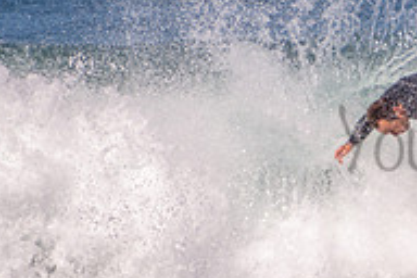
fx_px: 20976
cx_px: 563
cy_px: 121
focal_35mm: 1811
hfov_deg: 1.1
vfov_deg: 0.8
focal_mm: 400
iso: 160
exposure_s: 1/1250
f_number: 5.6
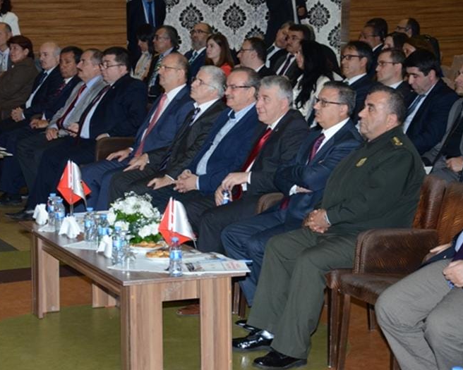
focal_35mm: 120
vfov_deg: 12.9
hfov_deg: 16.0
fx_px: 1645
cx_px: 194
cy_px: 185
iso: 2000
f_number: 5.3
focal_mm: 70
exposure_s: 1/160
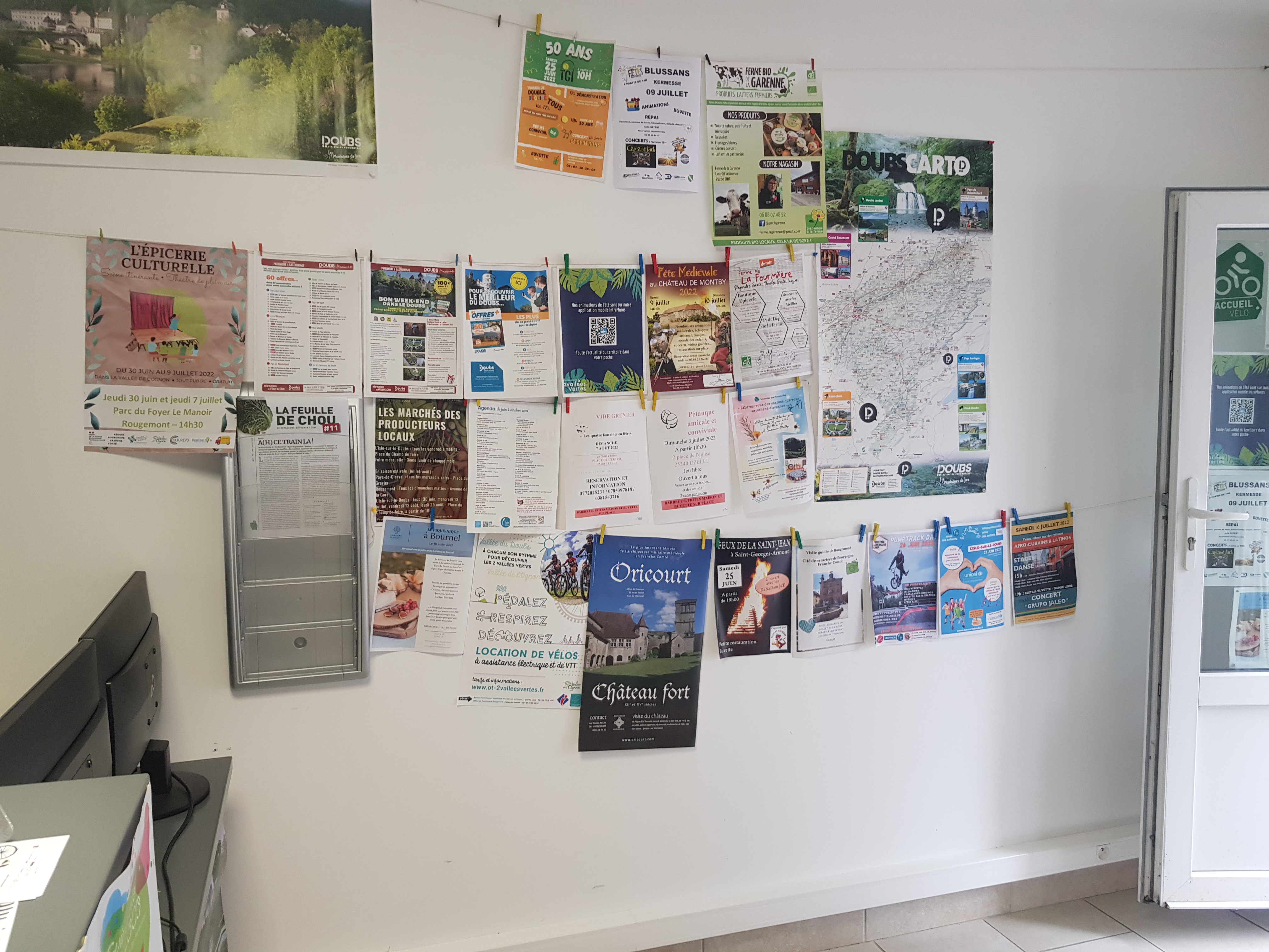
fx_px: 953
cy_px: 476
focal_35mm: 26
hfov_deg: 67.3
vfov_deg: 53.1
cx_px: 634
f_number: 1.7
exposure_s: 1/50
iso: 80
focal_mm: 4.2
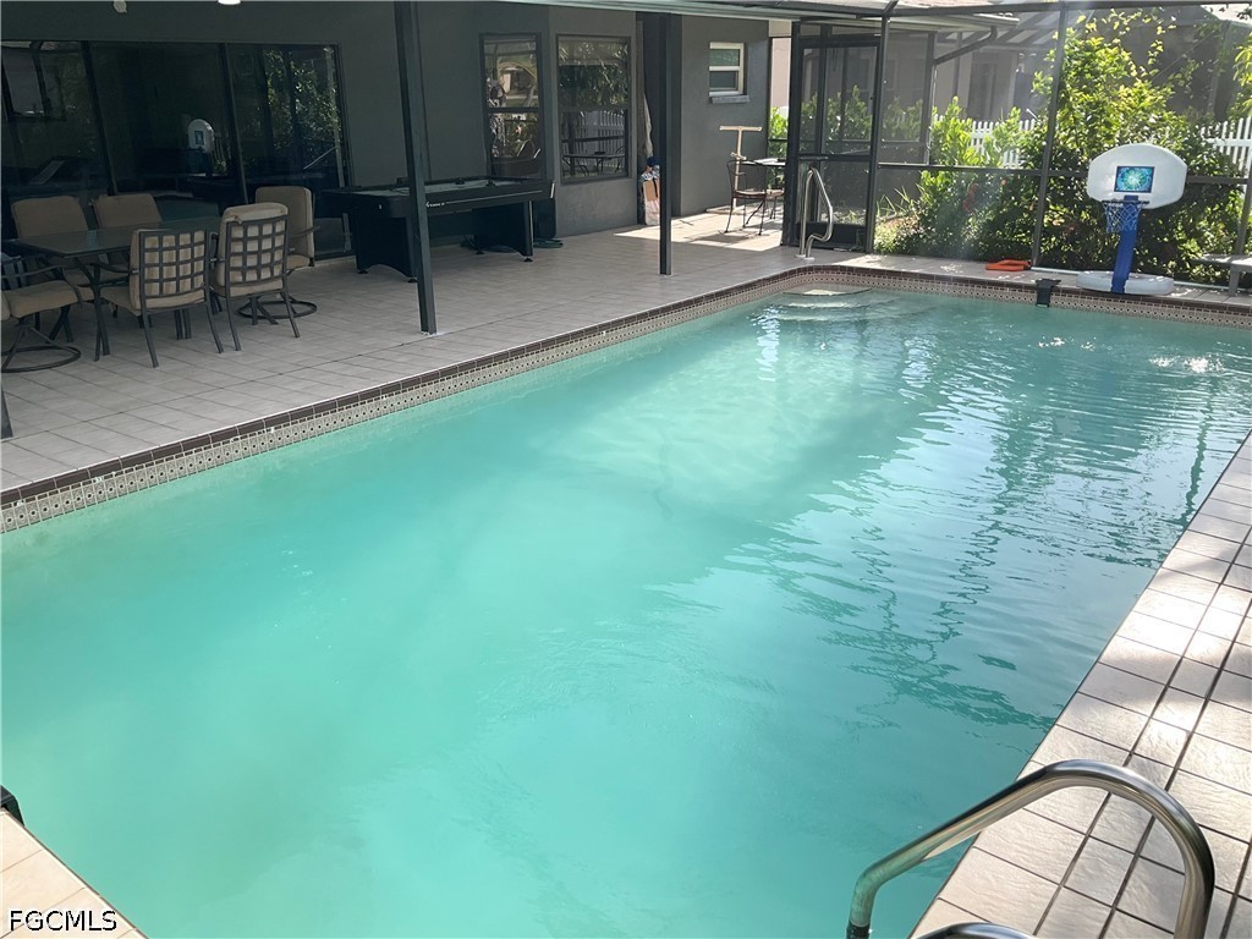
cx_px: 626
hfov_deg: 61.7
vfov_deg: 48.2
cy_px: 470
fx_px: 1049
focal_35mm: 29
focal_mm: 3
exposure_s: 1/666
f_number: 1.8
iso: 25
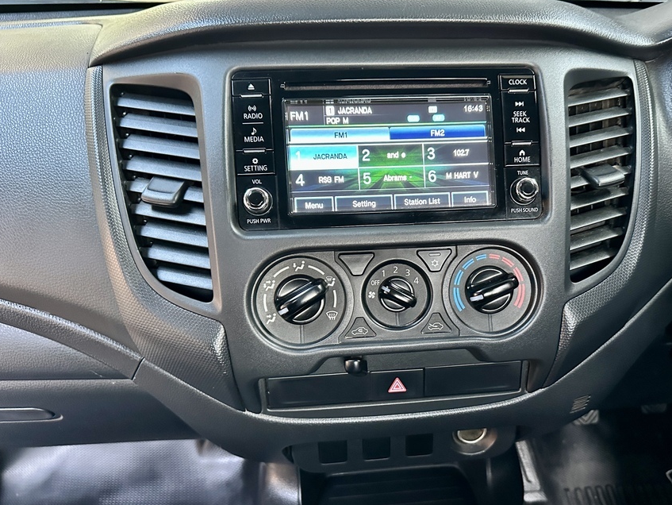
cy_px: 272
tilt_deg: -28.8
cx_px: 395
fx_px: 563
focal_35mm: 29
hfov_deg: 61.2
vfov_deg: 48.2
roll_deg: -2.0
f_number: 1.78
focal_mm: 6.86
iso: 1000
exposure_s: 1/47
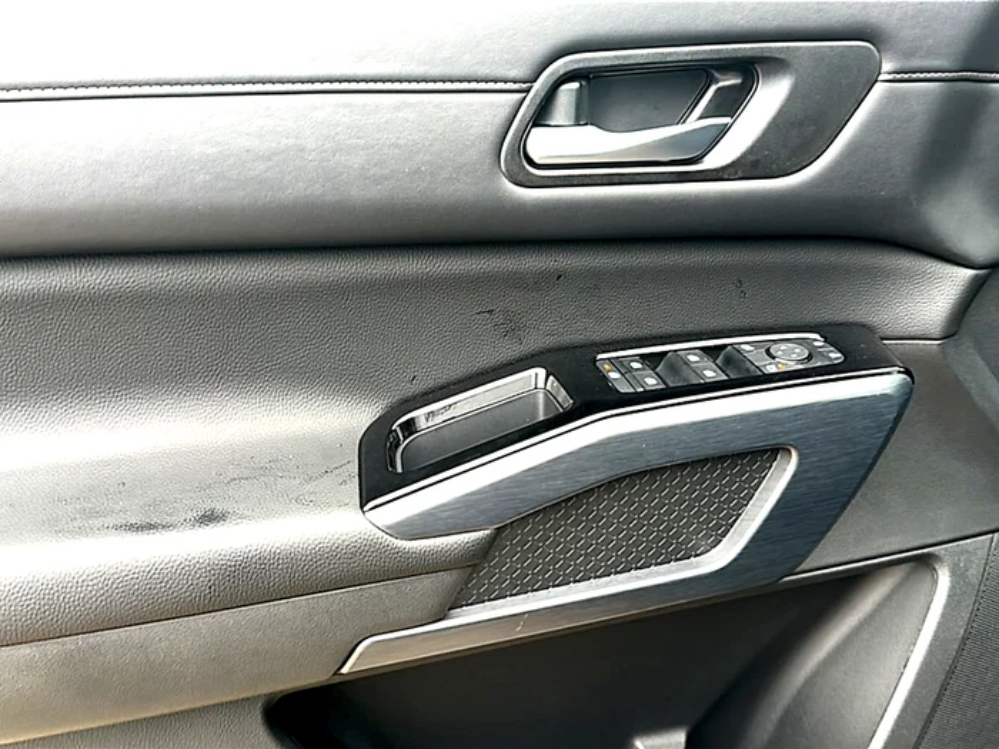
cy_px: 374
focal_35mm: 29
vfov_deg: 48.2
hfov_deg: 61.7
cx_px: 500
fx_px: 837
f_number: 1.78
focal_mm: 6.86
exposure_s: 1/60
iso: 160
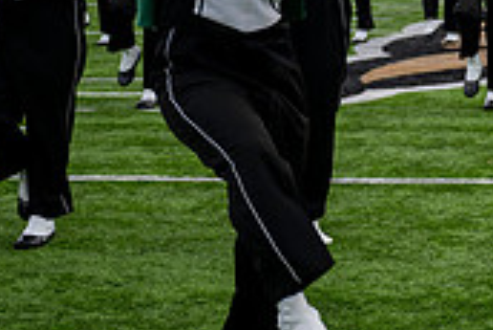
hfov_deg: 14.3
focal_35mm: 135
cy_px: -85
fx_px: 1850
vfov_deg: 10.0
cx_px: 722
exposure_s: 1/500
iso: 125
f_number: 2.8
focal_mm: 40
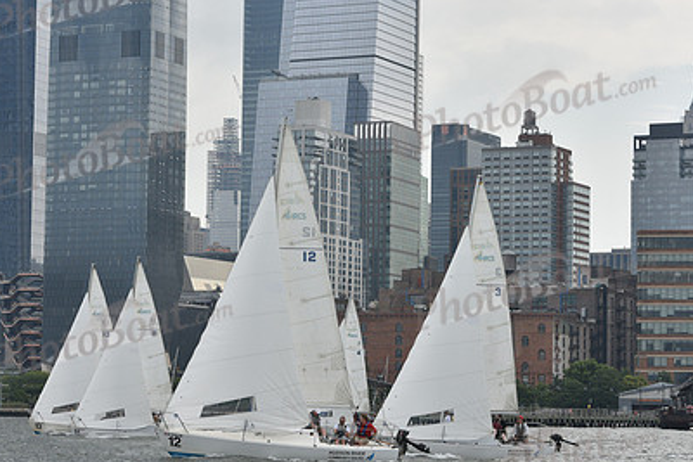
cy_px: 221
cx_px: 324
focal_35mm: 116
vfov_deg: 11.8
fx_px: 2234
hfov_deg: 17.6
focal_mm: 80
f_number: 9
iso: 320
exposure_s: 1/1250
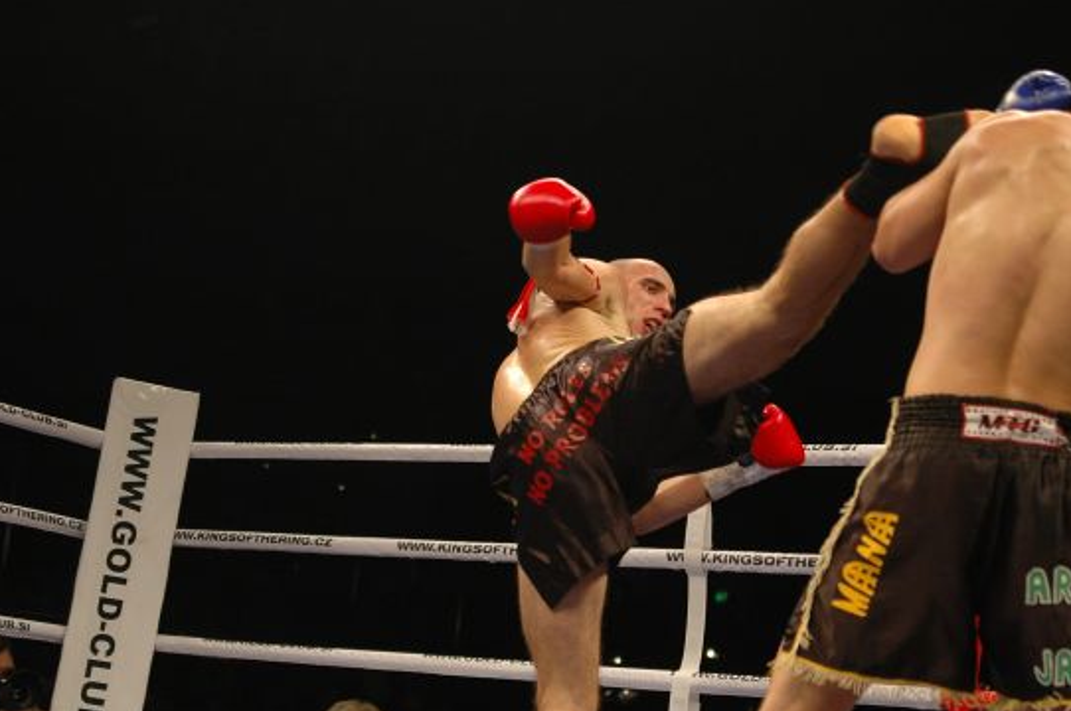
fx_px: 2496
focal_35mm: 84
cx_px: 593
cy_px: 344
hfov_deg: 24.2
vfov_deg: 16.2
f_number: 2.8
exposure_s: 1/400
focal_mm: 48
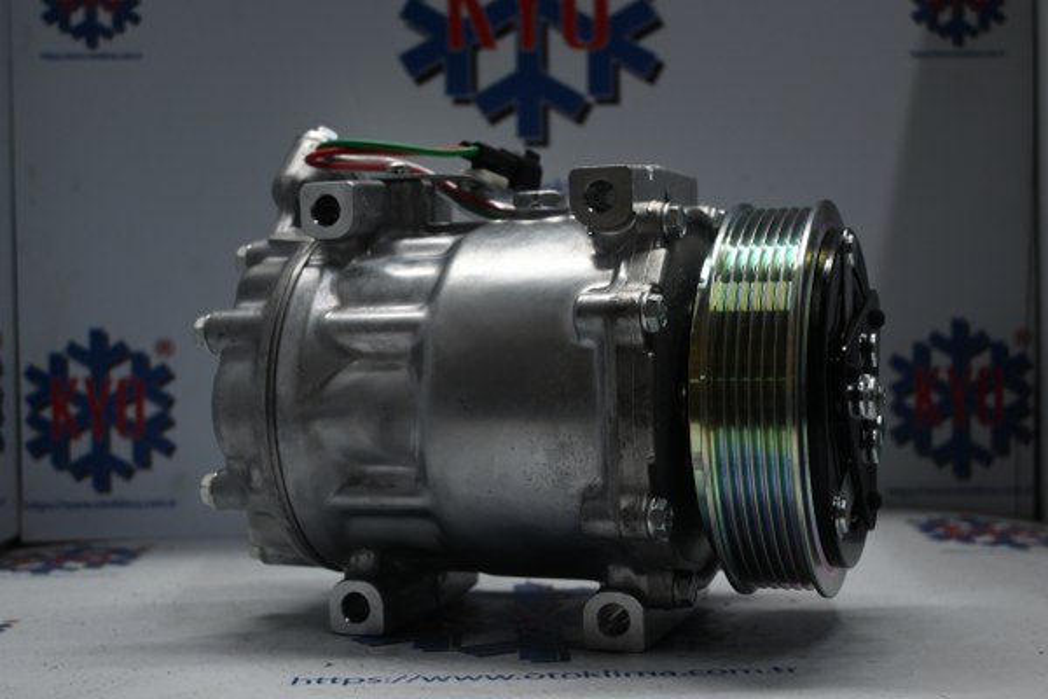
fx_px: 1419
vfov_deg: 27.7
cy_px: 350
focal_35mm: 49
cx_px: 524
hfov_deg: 40.5
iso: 320
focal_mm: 32.5
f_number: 5
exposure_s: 1/50
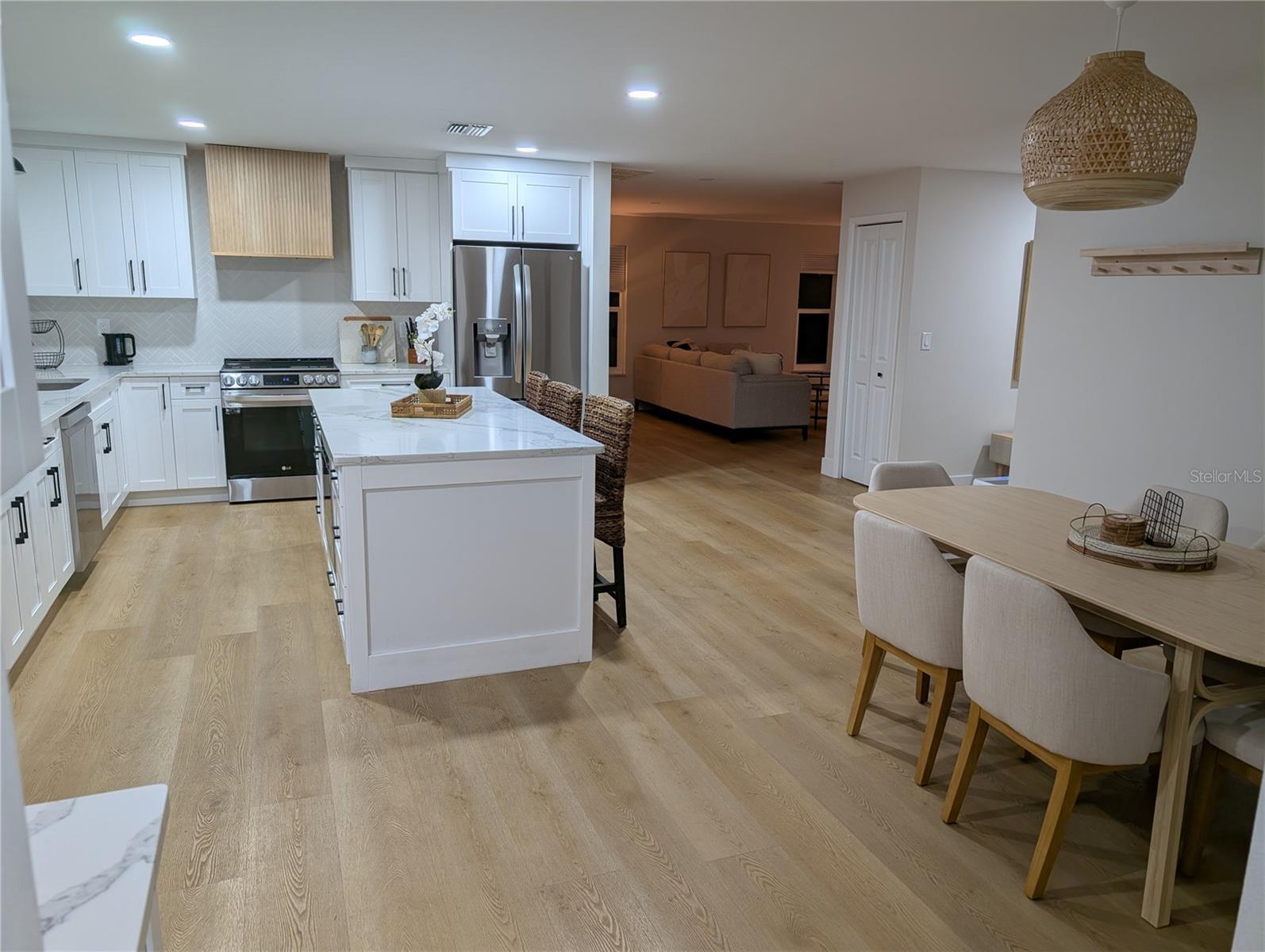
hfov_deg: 71.5
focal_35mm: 24
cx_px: 632
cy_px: 476
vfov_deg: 56.9
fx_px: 878
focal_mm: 6.9
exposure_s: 1/120
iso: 28
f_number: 1.68
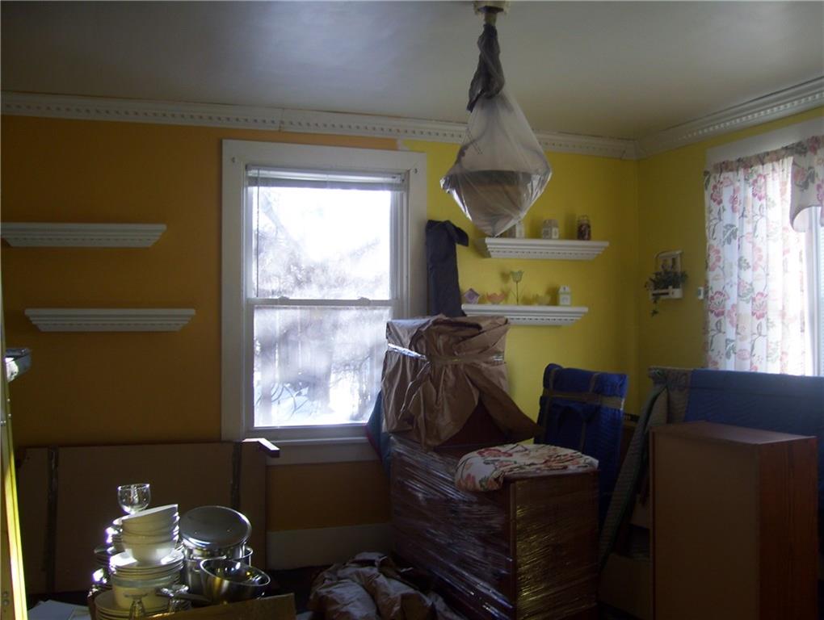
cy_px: 310
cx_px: 412
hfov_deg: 51.3
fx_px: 858
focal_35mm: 36
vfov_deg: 39.7
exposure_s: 1/60
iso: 80
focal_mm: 6
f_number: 2.7
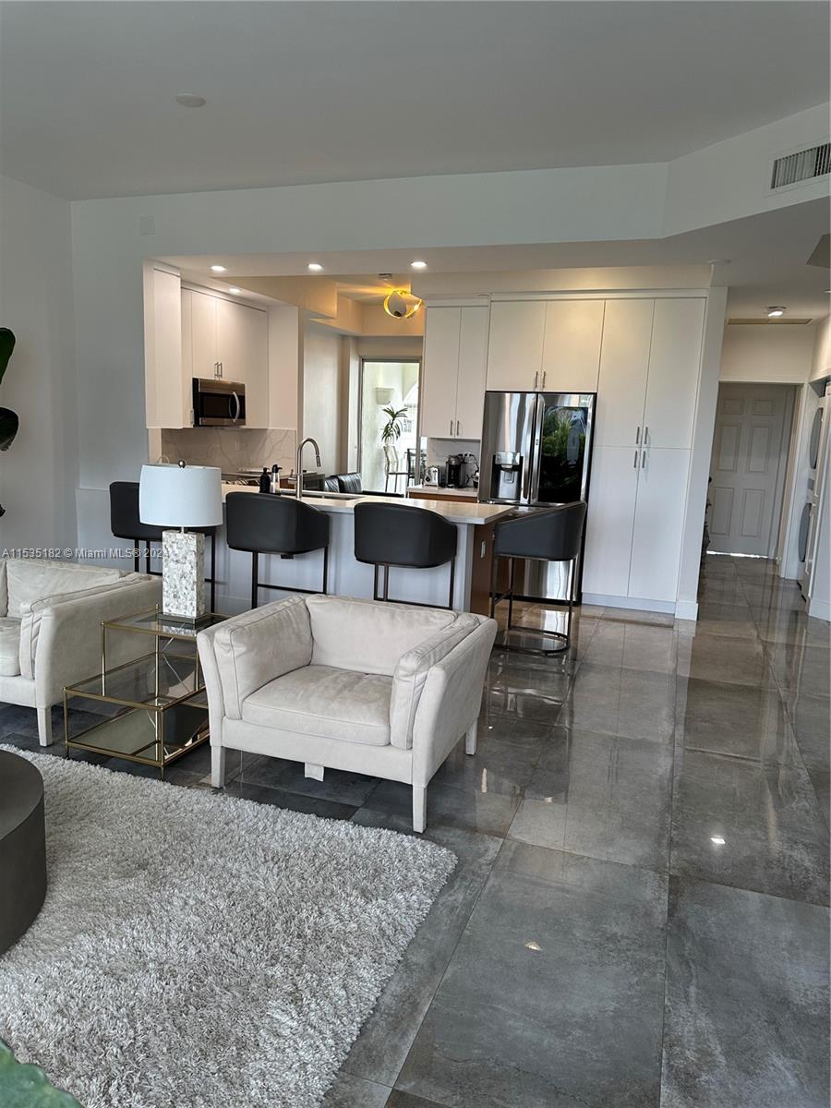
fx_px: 768
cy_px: 554
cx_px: 416
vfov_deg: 71.6
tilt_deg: -5.9
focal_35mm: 24
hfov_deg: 56.8
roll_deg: -2.8
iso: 125
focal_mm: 6.86
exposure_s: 1/120
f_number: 1.78
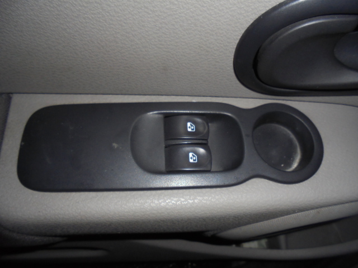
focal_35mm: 26
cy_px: 134
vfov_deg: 53.1
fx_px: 269
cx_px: 179
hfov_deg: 67.3
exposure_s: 1/30
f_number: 11.5
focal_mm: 4.6
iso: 200
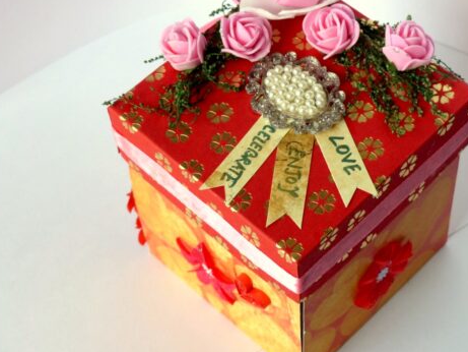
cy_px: 152
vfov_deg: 18.0
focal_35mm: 82
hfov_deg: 23.8
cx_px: 274
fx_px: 1109
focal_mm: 11.4
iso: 100
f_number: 2.8
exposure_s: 1/160
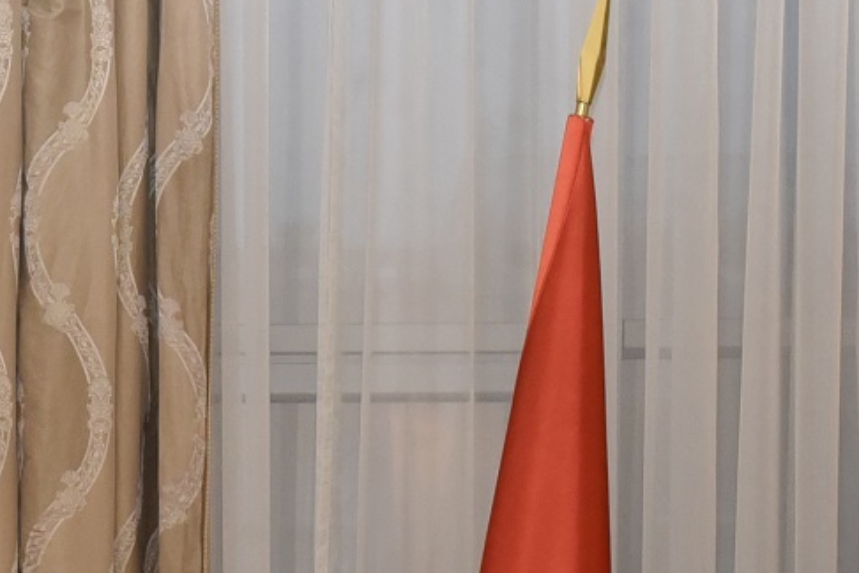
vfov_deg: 7.3
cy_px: 1074
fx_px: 4319
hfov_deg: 11.3
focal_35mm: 181
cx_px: 35
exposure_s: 1/60
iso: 2500
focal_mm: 44
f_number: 9
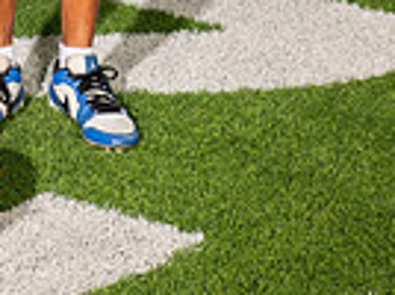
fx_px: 1914
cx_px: 53
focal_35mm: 168
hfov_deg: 11.7
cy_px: -357
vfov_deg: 8.2
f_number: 7.1
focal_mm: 52
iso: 800
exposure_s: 1/320
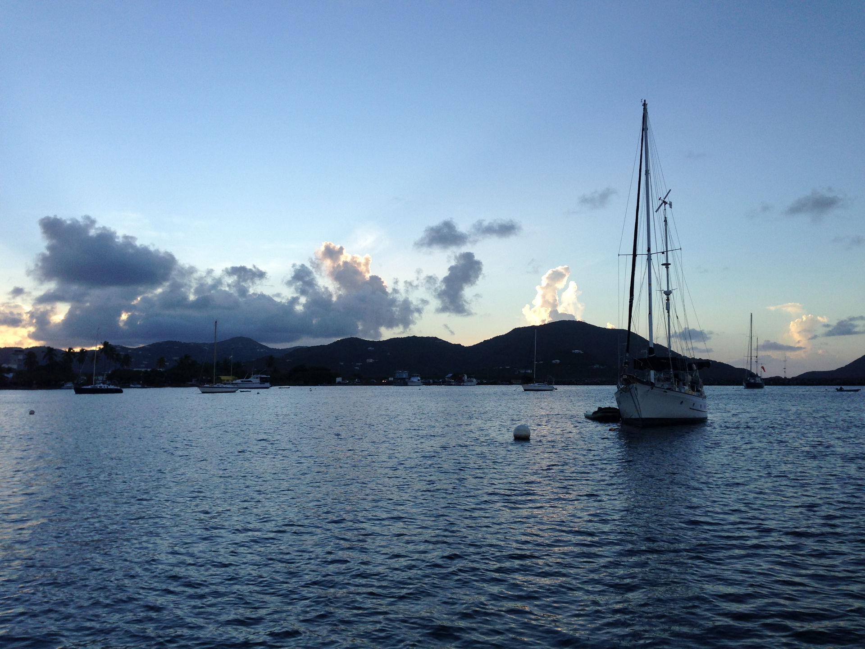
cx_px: 432
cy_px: 324
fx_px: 825
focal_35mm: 33
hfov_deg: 55.4
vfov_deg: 42.9
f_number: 2.4
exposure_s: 1/669
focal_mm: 4.12
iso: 50
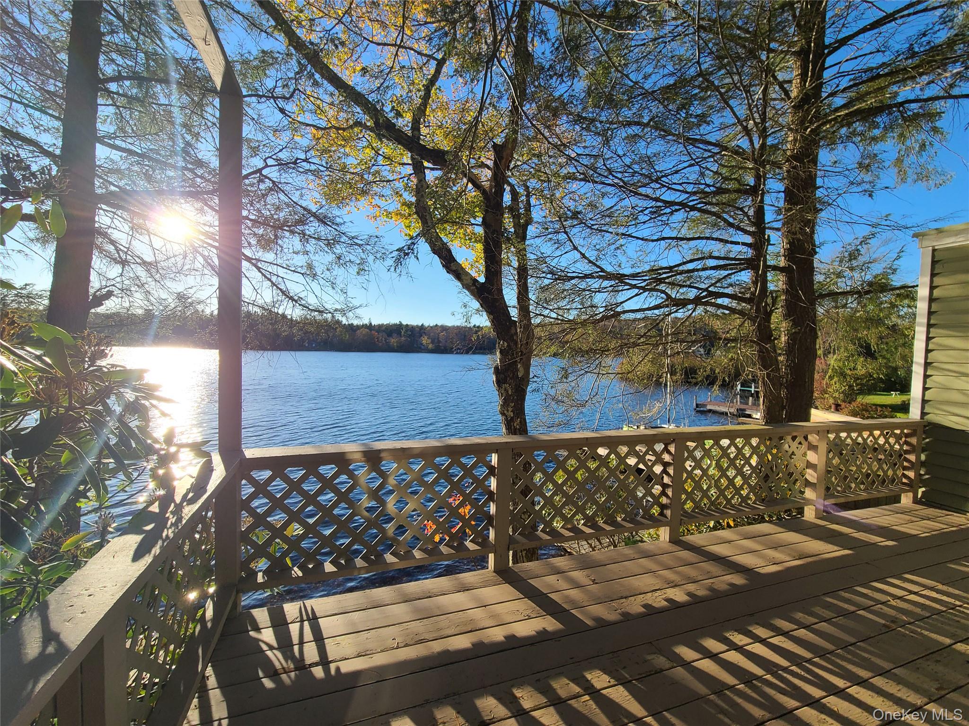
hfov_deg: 106.2
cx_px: 484
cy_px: 363
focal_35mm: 13
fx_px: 364
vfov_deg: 89.9
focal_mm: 2.2
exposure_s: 1/1129
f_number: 2.2
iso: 50
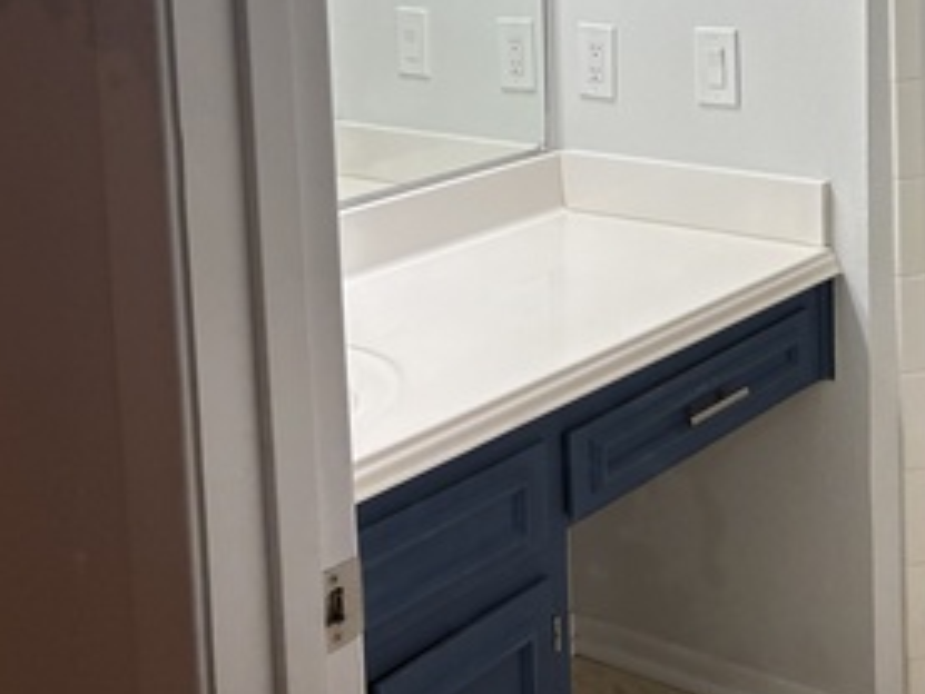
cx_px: 768
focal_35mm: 60
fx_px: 1604
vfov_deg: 23.3
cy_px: -13
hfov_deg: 31.2
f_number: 1.6
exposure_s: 1/120
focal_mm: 5.96
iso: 40
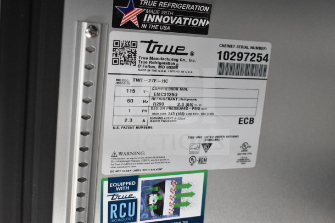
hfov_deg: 43.6
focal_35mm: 45
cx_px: 168
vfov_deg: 29.9
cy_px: 112
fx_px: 419
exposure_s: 1/50
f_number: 4.2
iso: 5000
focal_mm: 30
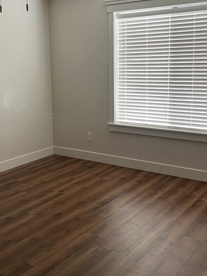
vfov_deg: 42.8
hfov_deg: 32.8
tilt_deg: -8.1
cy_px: 116
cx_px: 92
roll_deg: -0.1
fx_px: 351
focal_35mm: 44
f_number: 1.6
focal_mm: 5.1
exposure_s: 1/60
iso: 80
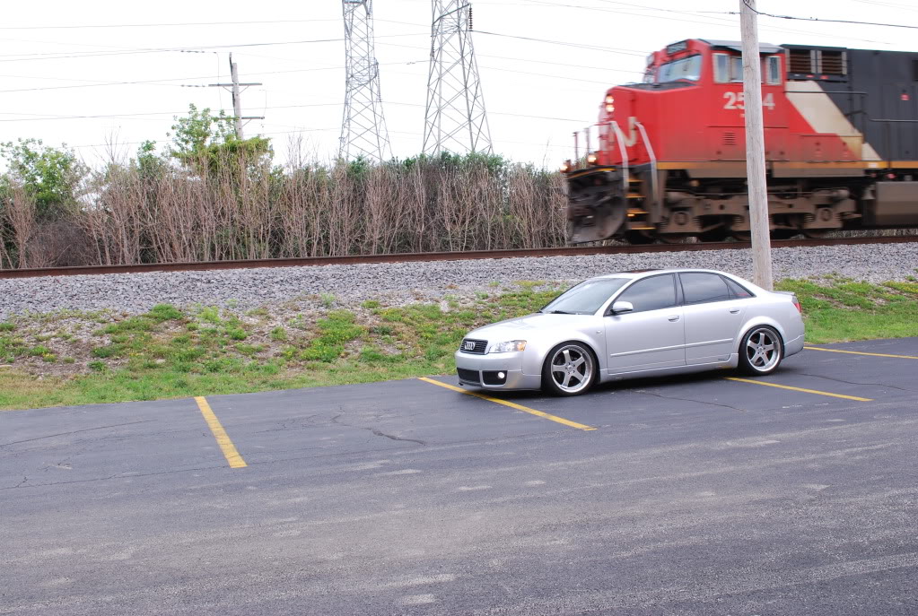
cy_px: 308
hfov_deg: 49.5
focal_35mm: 39
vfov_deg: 34.4
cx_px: 459
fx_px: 997
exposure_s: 1/15
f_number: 11
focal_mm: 26
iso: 100
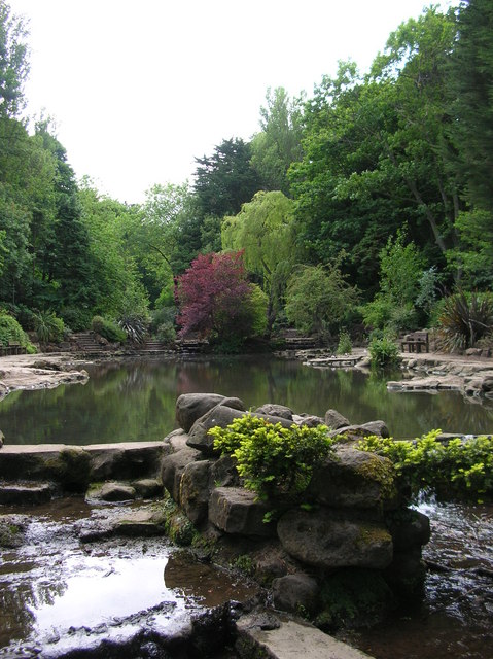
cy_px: 330
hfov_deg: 40.6
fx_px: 666
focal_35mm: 35
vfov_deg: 52.7
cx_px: 246
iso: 50
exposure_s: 1/208
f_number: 2.8
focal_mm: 5.8
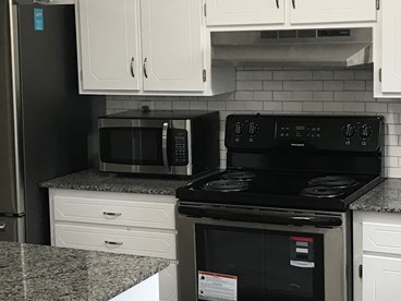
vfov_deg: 18.9
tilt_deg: -10.1
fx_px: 904
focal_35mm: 78
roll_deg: +2.8
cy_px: 162
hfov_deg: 24.9
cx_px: 148
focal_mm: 3.99
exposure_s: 1/24
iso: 40
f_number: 1.8
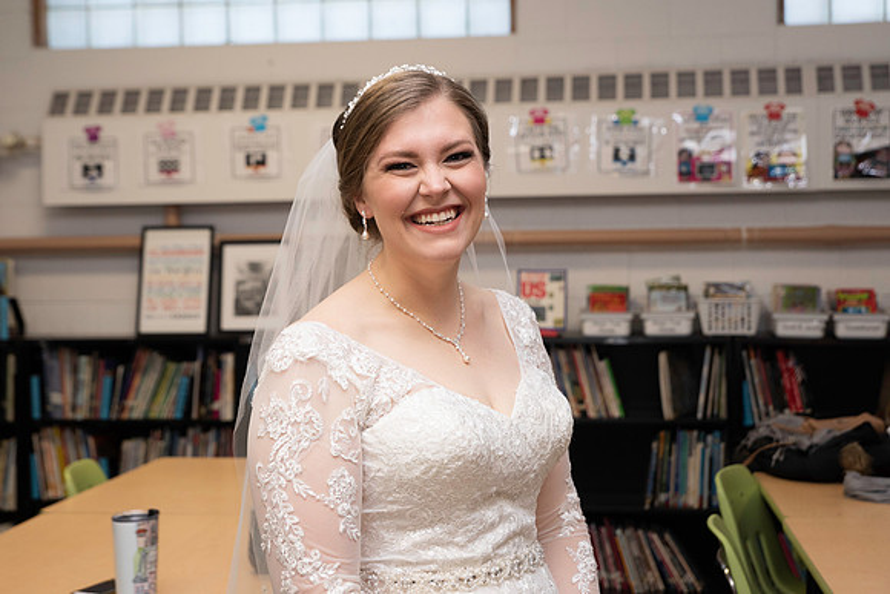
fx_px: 1431
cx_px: 445
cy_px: 250
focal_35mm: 58
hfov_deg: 34.5
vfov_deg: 23.4
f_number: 4.5
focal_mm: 50
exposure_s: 1/200
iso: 640
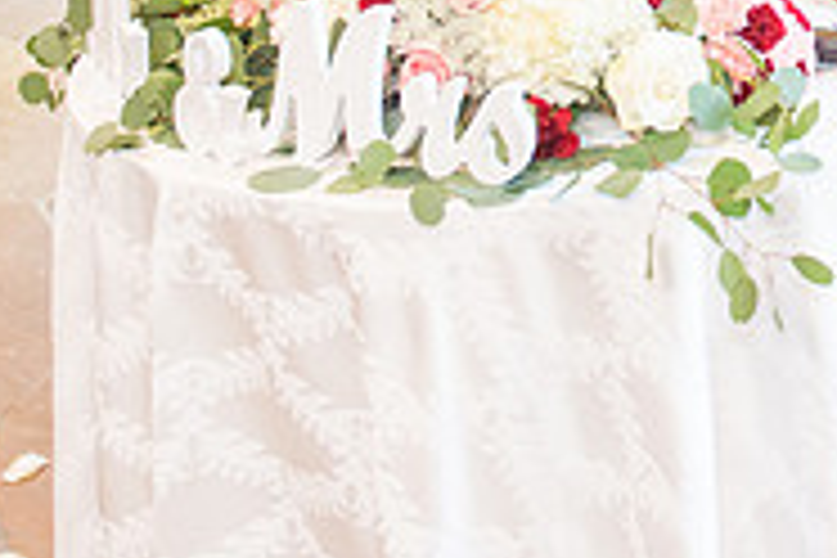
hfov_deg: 25.6
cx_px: 846
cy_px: -299
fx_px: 1744
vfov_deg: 16.4
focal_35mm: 75
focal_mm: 24
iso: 1250
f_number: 3.5
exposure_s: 1/125
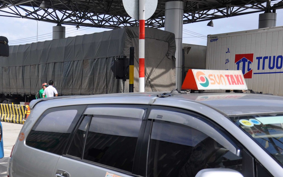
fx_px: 532
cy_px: 132
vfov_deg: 18.7
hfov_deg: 29.0
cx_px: 51
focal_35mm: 69
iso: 250
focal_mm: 26
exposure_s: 1/1600
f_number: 4
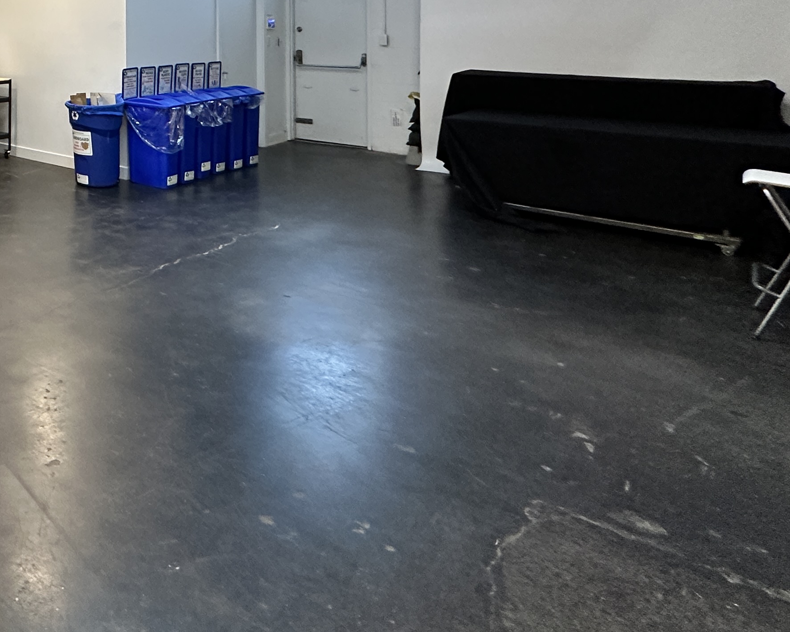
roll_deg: +0.2
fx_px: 725
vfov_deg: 41.9
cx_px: 0
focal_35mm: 31
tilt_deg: -0.7
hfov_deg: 47.5
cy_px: 25
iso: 320
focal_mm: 2.22
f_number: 2.2
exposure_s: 1/60
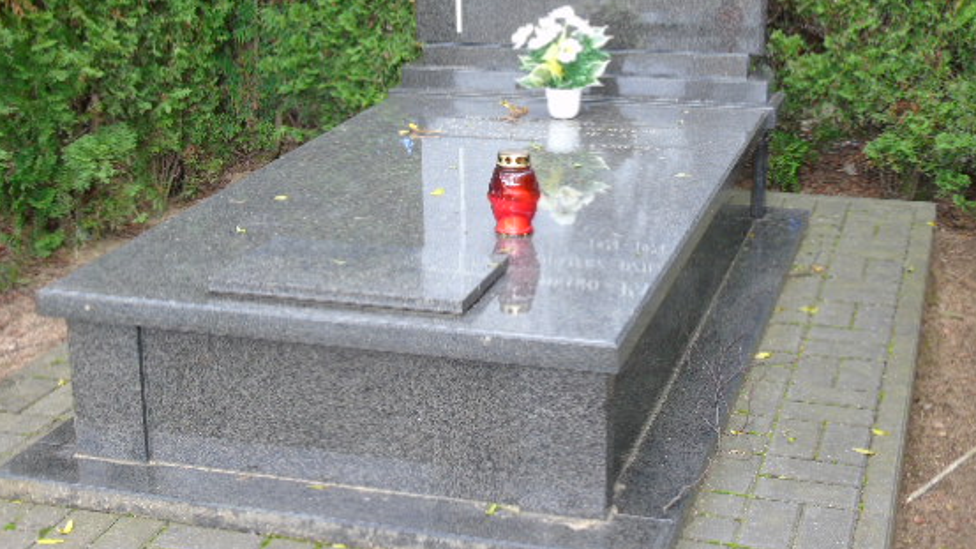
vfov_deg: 20.7
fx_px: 1501
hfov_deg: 36.0
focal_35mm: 58
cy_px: 184
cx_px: 473
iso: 80
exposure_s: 1/40
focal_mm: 8.2
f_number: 4.1
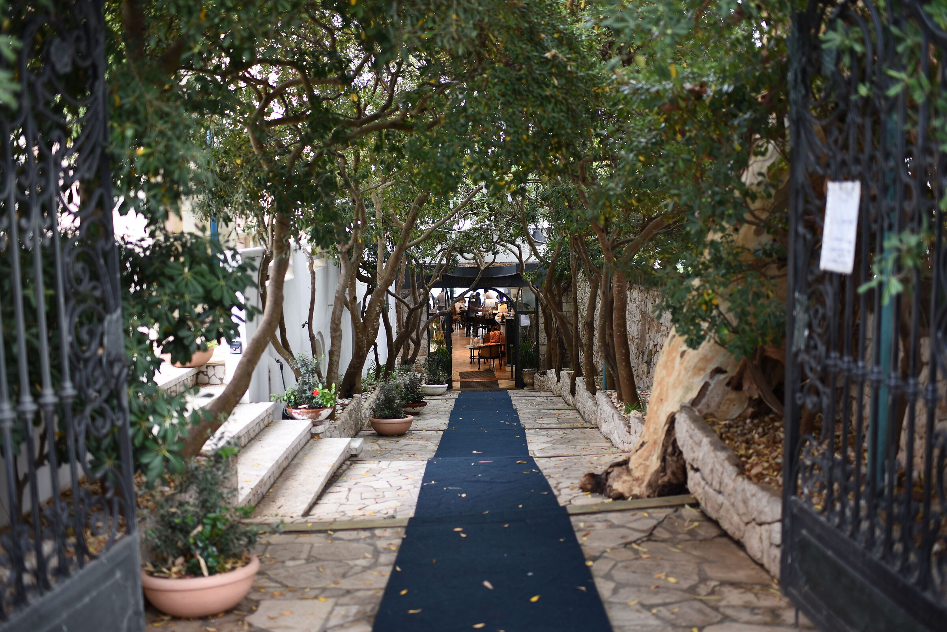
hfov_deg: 54.4
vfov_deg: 37.9
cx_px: 474
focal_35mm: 35
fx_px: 921
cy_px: 316
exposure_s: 1/60
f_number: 1.7
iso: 125
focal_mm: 35
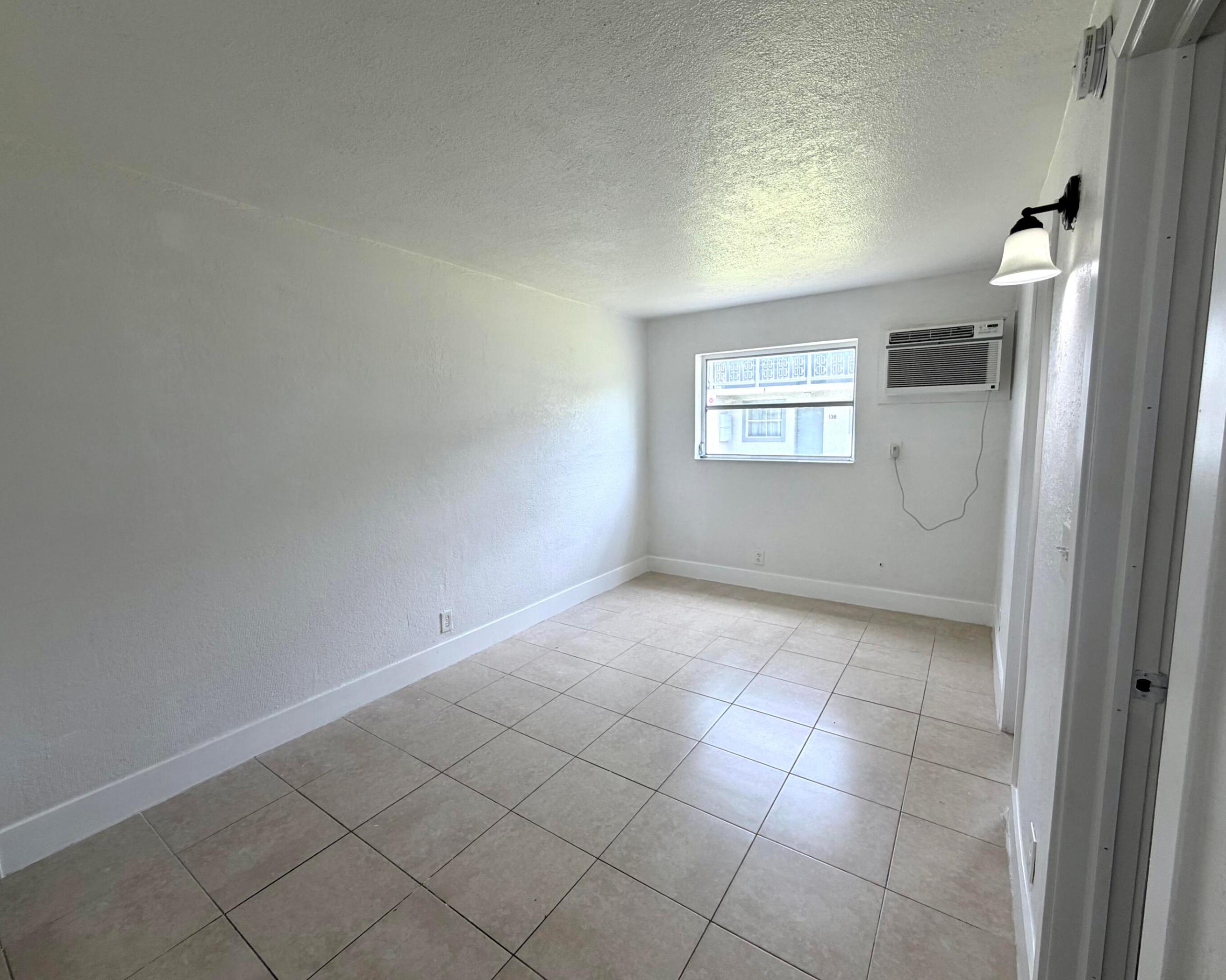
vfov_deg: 84.0
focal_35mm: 15
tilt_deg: -5.2
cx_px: 599
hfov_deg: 96.8
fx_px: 544
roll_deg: +1.8
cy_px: 487
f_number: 2.2
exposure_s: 1/120
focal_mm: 2.22
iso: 40
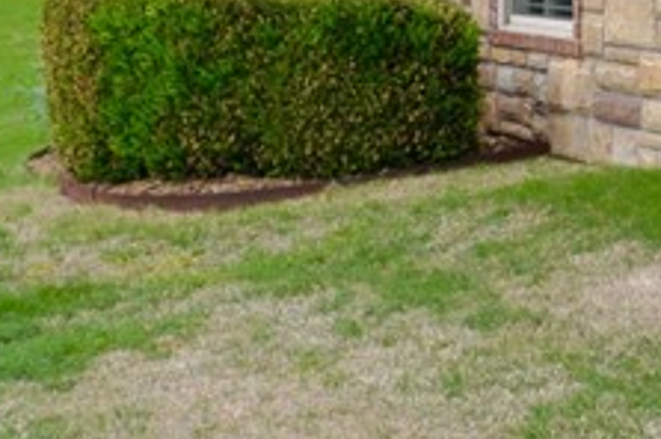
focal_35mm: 132
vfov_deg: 9.9
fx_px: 2420
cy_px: -279
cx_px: 857
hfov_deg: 14.9
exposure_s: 1/200
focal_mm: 18
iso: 200
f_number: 9
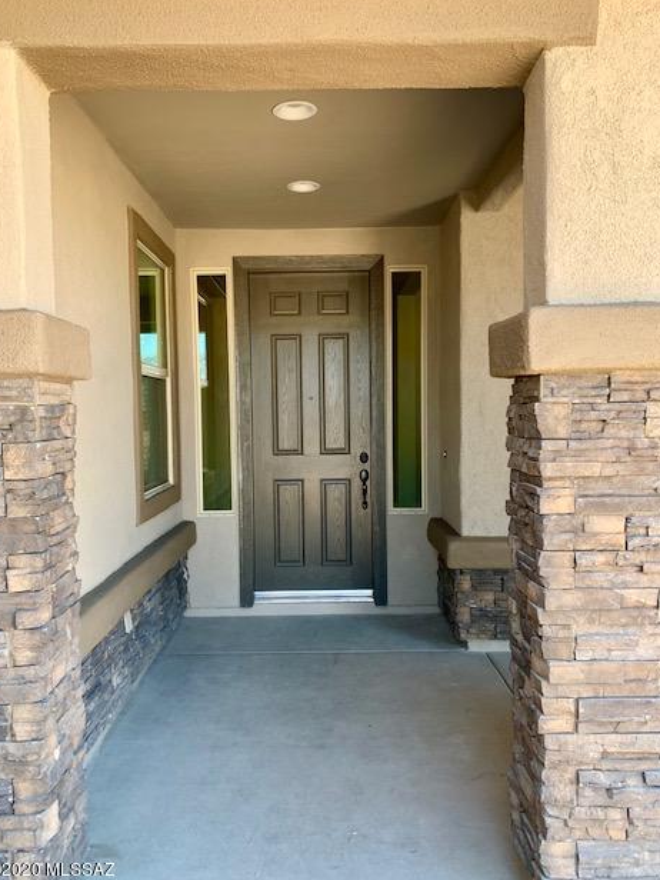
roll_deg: +0.7
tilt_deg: -1.7
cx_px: 323
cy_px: 447
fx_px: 686
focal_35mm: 27
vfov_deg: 65.3
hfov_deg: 51.4
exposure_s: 1/121
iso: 40
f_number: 1.8
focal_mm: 4.25
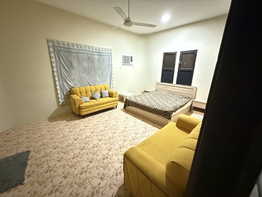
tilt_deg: -15.6
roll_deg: -1.2
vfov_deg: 85.7
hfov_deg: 102.0
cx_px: 131
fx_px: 106
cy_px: 98
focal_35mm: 14
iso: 1250
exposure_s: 1/40
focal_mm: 2.22
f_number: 2.2
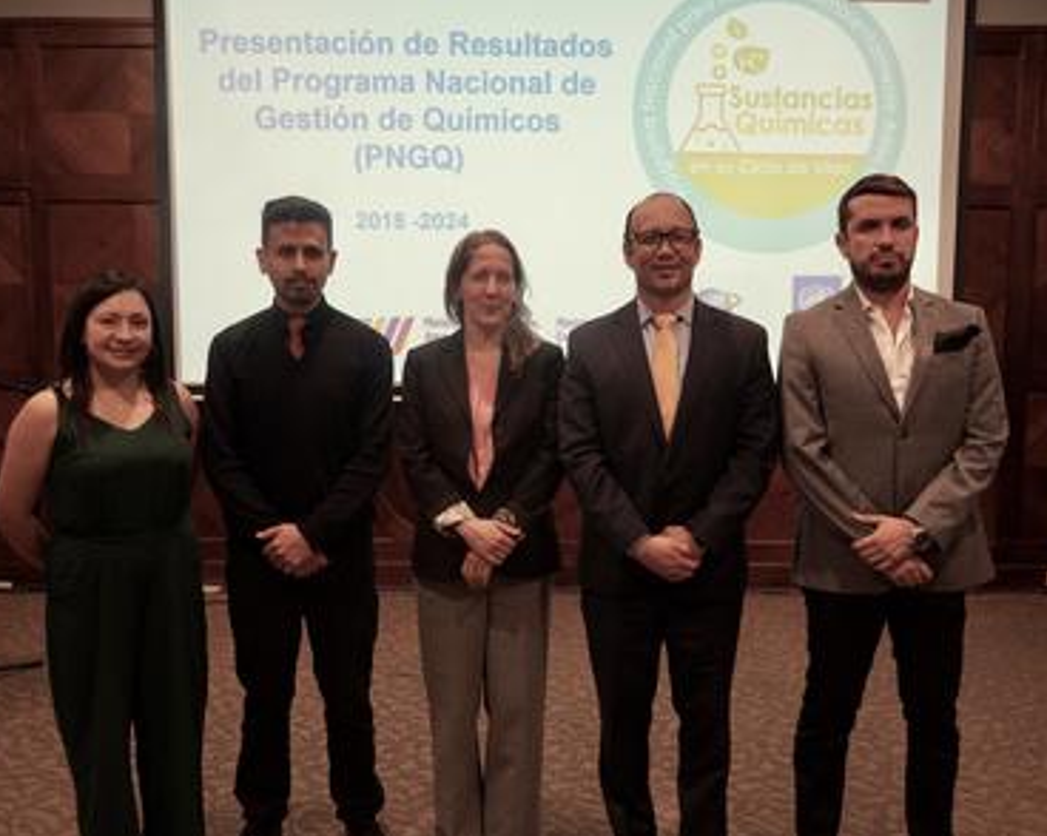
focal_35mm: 32
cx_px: 555
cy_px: 417
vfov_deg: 45.8
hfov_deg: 55.7
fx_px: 991
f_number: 4
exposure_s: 1/160
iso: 1600
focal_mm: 28
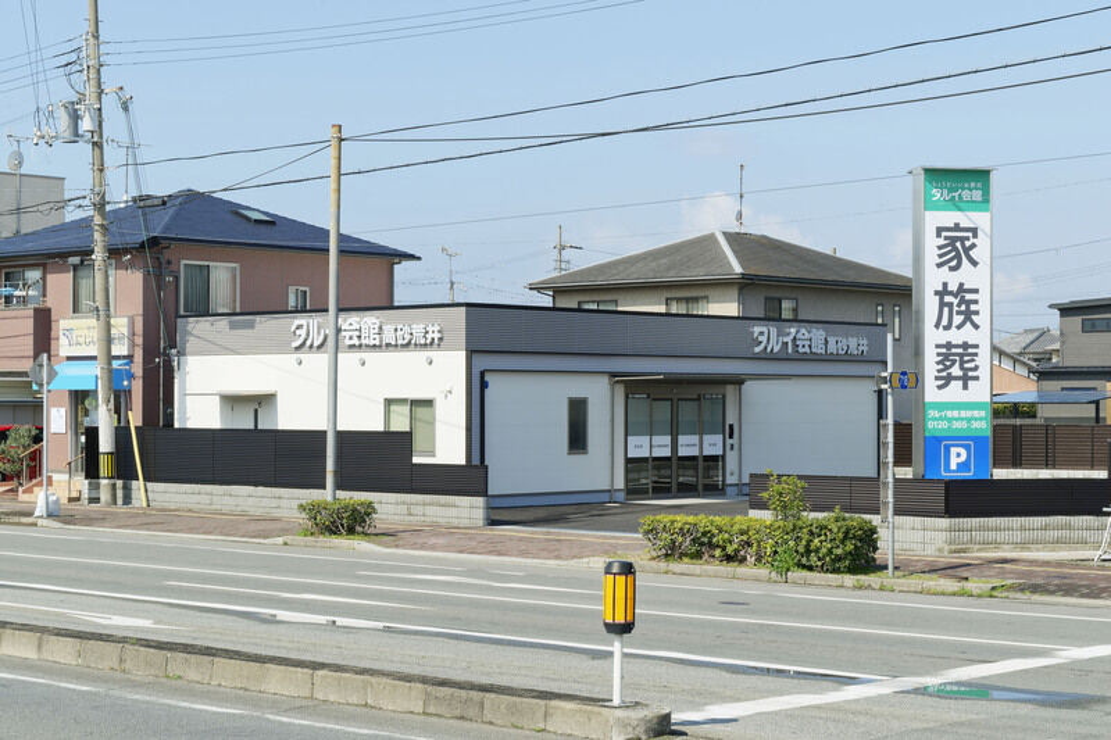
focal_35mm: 63
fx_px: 1944
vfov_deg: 21.6
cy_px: 370
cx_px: 556
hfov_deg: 31.9
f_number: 18
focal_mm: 63
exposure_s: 1/160
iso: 250
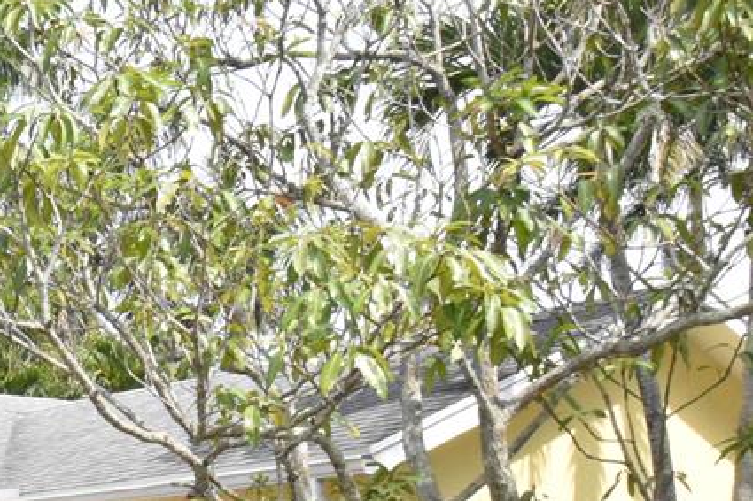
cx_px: -519
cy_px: 604
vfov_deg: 16.5
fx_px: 1652
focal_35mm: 79
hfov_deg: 20.2
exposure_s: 1/640
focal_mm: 14
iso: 2500
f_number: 18
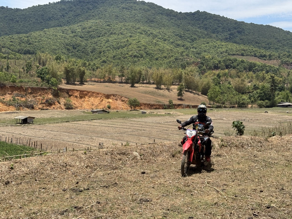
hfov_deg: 39.7
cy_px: 110
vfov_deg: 30.3
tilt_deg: -3.7
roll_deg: -0.2
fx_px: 405
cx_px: 146
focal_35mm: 48
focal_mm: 6.76
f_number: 1.78
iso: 64
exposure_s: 1/4310
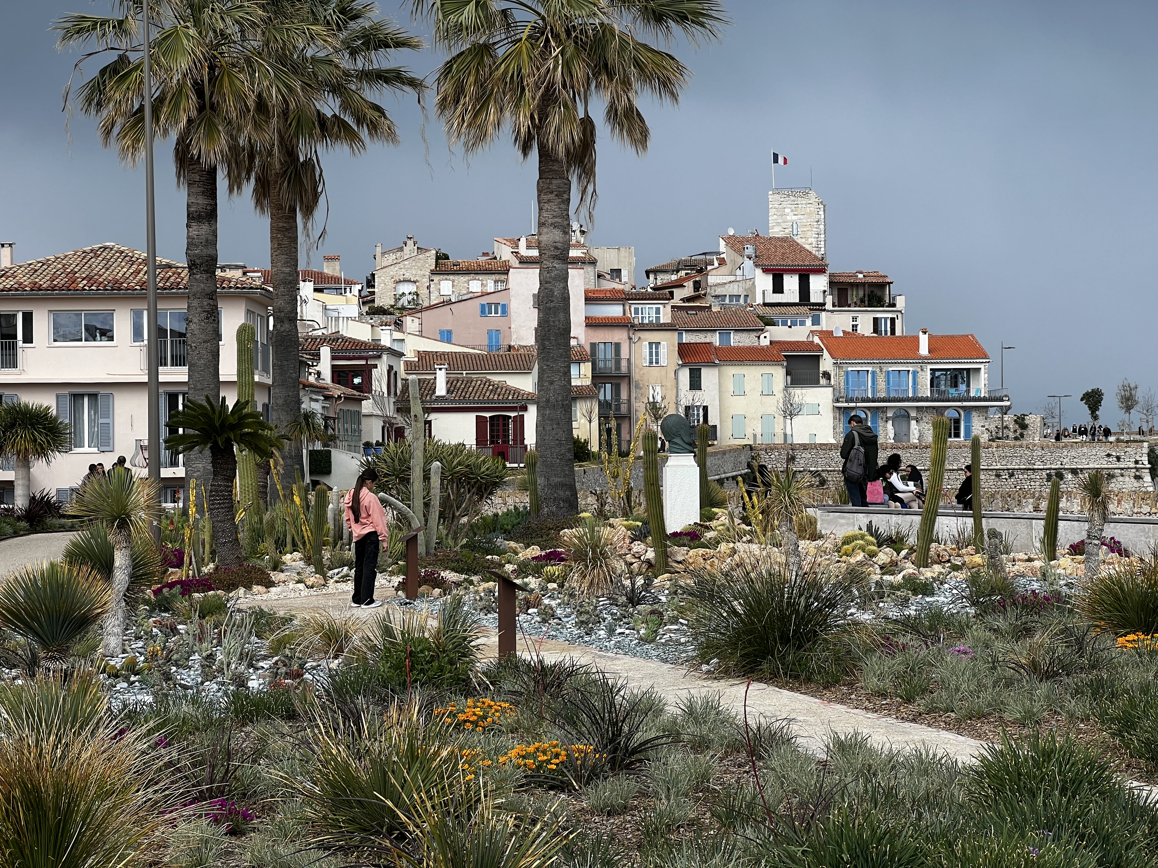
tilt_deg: +1.5
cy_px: 434
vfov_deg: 19.1
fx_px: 2576
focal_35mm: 77
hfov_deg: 25.3
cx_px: 579
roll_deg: +0.8
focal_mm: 9
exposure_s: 1/312
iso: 32
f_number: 2.8
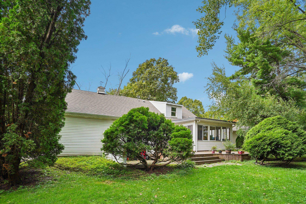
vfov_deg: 67.4
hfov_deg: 90.0
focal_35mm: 18
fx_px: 153
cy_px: 102
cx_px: 153
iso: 100
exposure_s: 1/80
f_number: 8
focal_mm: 18
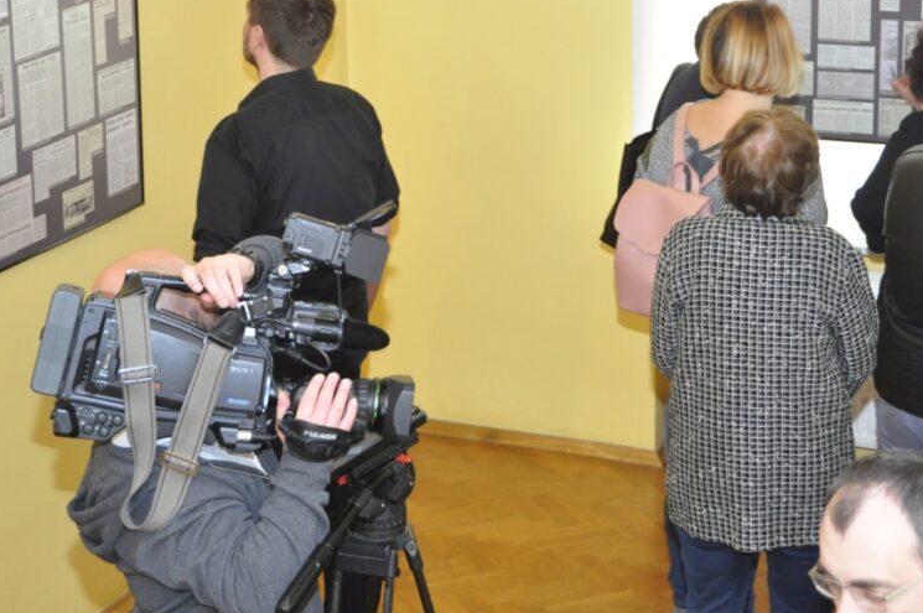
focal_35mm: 99
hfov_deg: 20.6
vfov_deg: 13.8
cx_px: 510
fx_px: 2535
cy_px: 254
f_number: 5.6
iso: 800
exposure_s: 1/60
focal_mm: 48
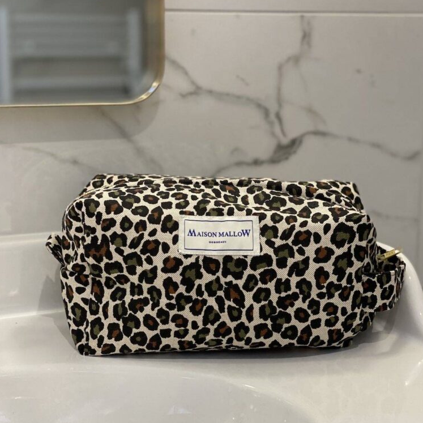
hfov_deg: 27.3
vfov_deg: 27.3
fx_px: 871
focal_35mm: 63
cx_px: 214
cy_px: 246
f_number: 2
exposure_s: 1/100
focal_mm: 6
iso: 160
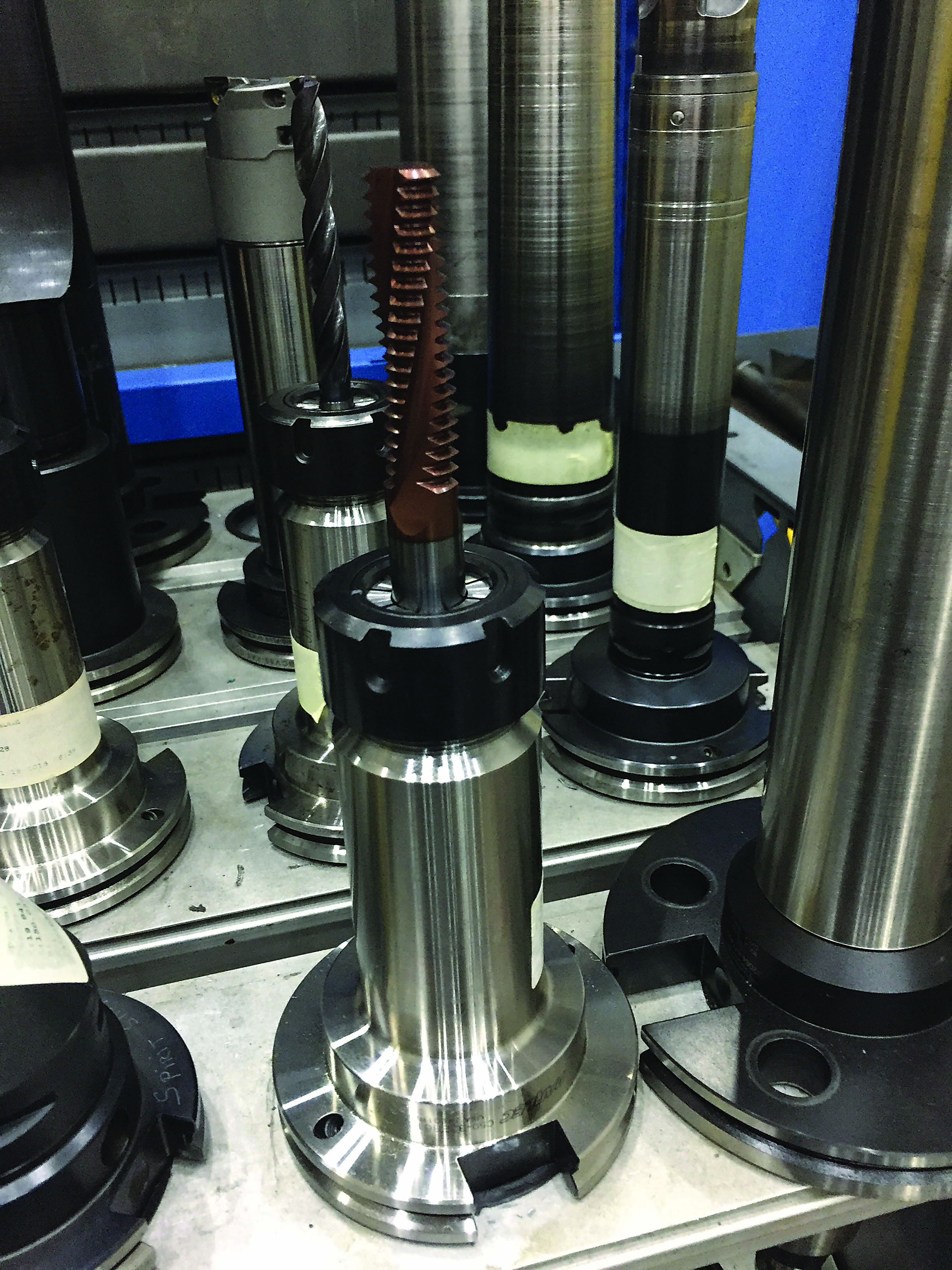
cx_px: 476
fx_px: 1063
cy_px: 635
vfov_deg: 61.7
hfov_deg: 48.2
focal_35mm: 29
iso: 250
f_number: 2.2
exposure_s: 1/17
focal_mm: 4.15
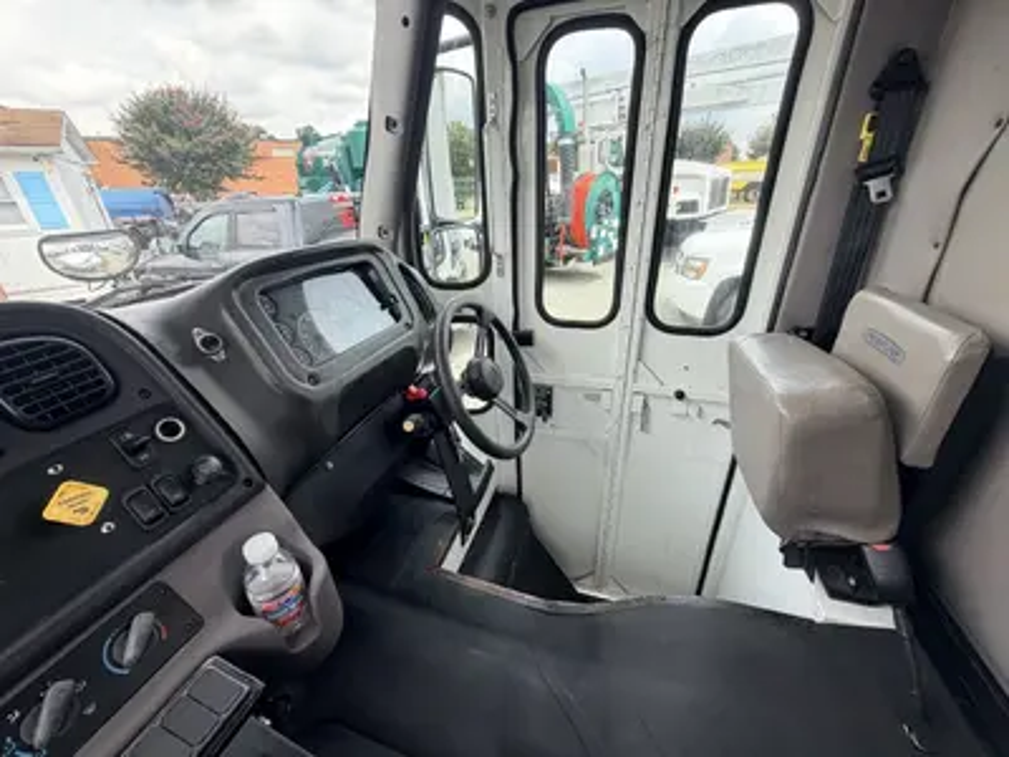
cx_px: 504
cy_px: 378
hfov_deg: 102.1
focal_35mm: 14
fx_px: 408
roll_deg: +1.9
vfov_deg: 85.7
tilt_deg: -25.9
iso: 40
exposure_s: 1/179
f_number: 2.2
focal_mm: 2.22
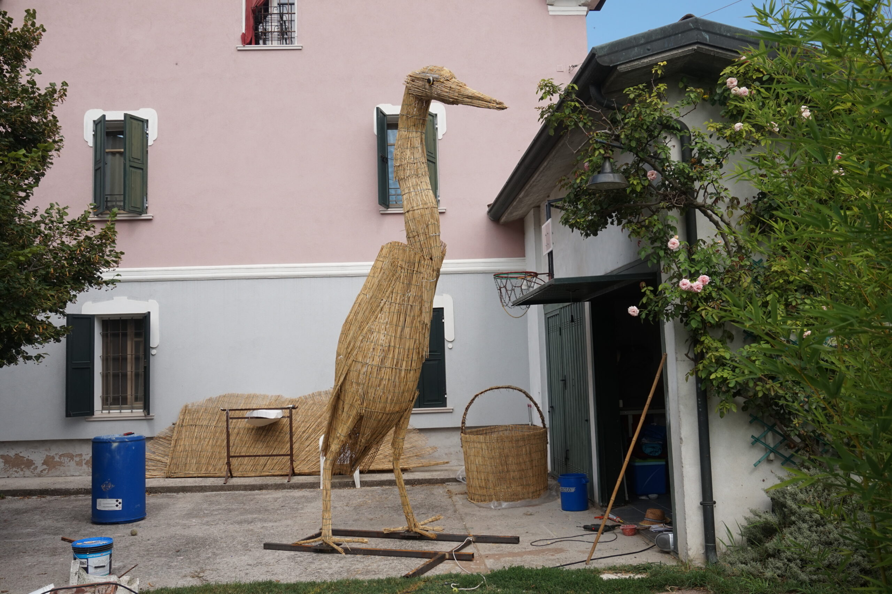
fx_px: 817
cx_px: 446
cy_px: 297
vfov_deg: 39.9
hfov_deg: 57.2
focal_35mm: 33
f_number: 7.1
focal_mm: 22
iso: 100
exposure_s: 1/250
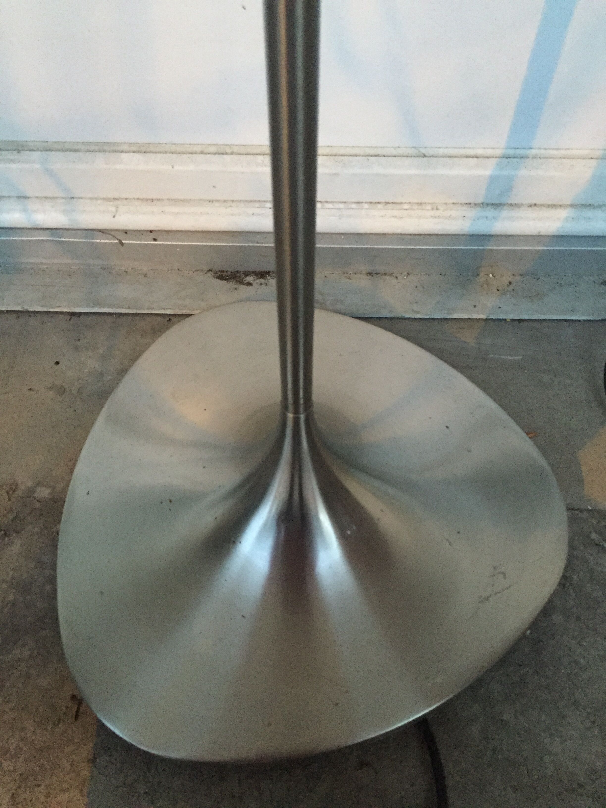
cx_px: 303
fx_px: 677
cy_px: 404
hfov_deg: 48.2
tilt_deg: -57.3
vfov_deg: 61.7
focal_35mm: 29
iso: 320
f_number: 2.2
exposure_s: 1/15
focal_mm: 4.15
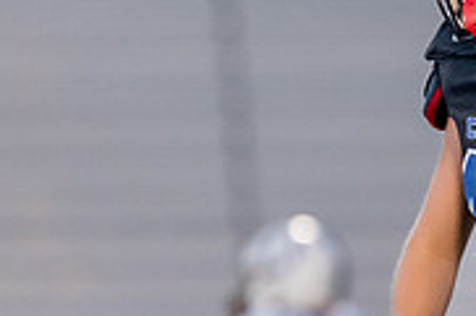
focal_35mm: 997
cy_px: 235
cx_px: 511
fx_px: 13170
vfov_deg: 1.4
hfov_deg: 2.1
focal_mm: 200
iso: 1600
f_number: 2.8
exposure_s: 1/1250
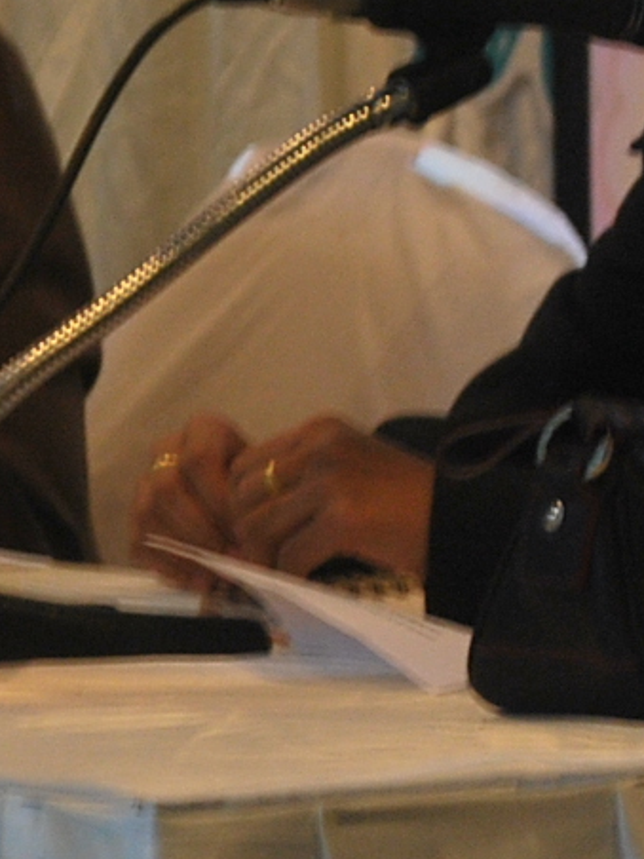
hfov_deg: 4.9
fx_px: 7367
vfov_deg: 6.7
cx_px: -536
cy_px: 103
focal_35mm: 297
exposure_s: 1/15
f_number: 5.6
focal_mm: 48
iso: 400
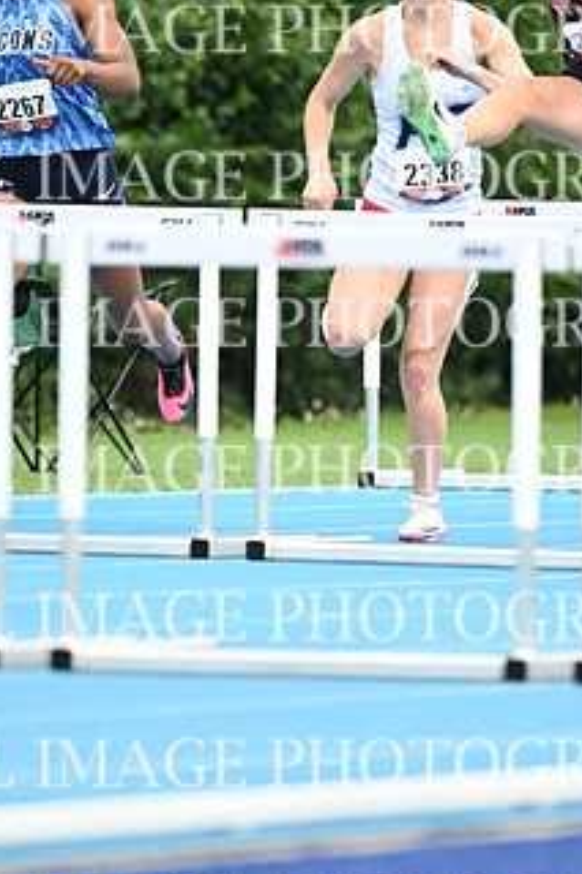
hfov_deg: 1.9
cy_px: 396
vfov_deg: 2.8
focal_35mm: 726
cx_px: 250
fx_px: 17623
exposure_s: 1/2500
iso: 640
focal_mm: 400
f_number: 4.5
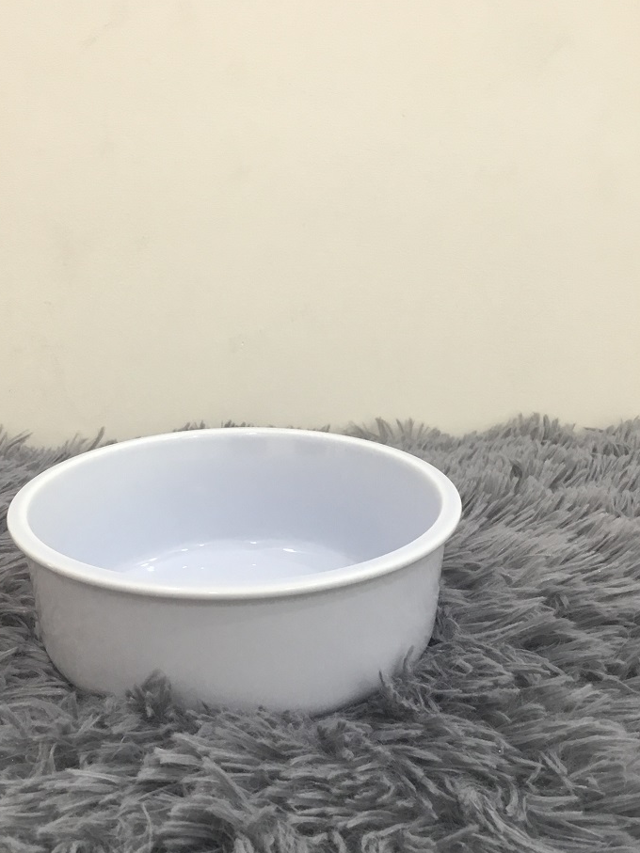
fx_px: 1011
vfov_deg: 45.7
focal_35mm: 41
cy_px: 481
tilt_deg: -17.6
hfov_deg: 35.0
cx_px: 244
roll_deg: -0.1
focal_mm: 3.3
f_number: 2.4
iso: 64
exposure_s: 1/33
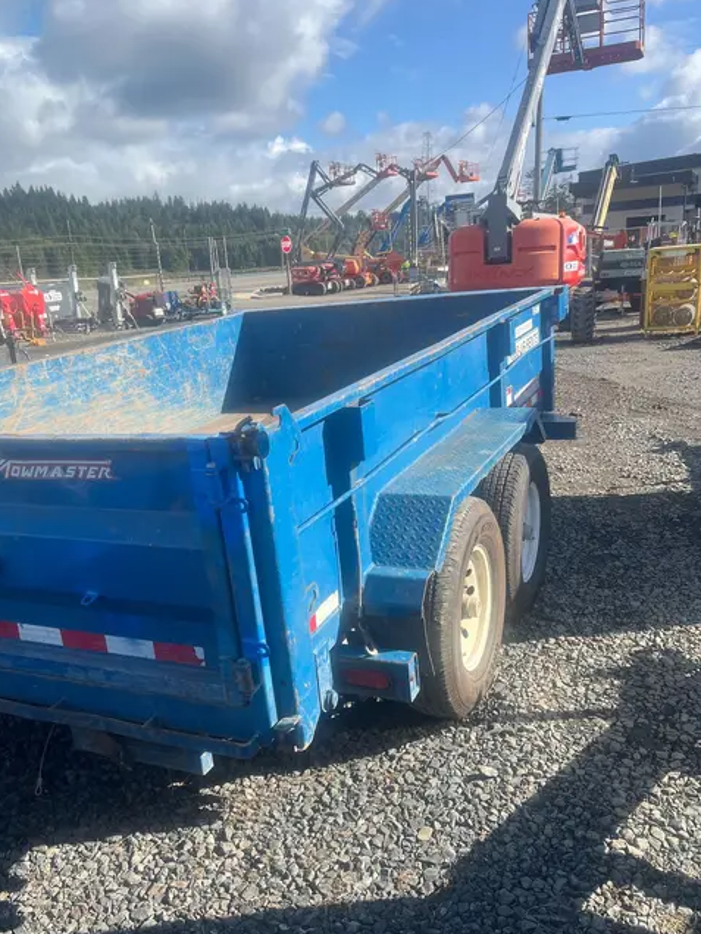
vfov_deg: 59.8
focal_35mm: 30
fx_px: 809
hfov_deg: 46.8
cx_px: 320
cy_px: 523
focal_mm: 5.1
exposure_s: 1/1695
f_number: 1.6
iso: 50
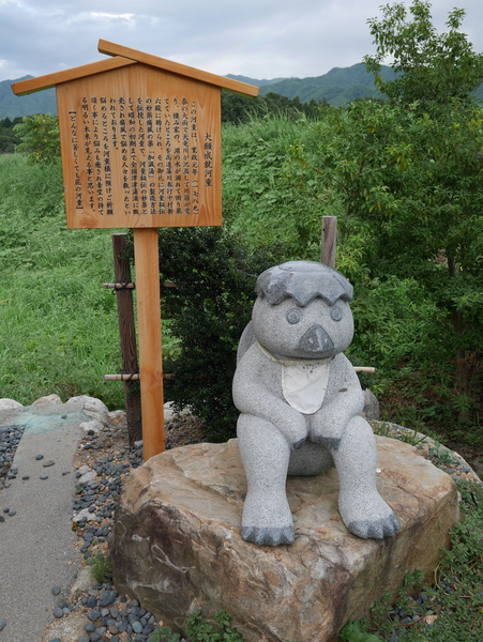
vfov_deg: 56.8
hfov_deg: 44.2
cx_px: 242
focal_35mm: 32
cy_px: 321
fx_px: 594
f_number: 5
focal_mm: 16
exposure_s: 1/200
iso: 200
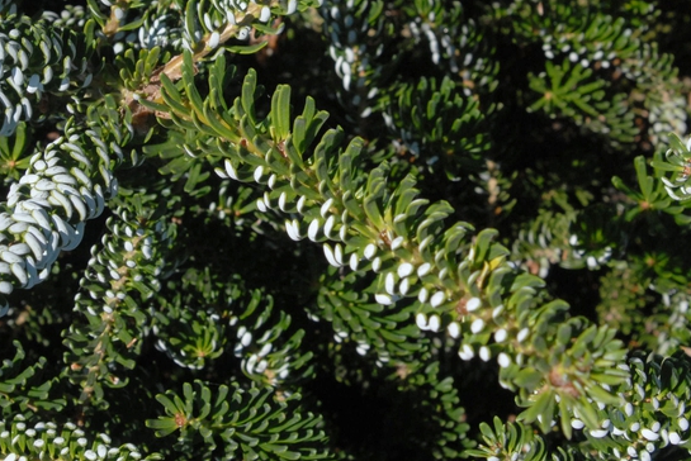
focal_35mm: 141
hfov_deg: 14.5
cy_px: 79
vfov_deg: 9.7
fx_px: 2708
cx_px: 275
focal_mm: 50
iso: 400
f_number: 10
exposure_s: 1/350
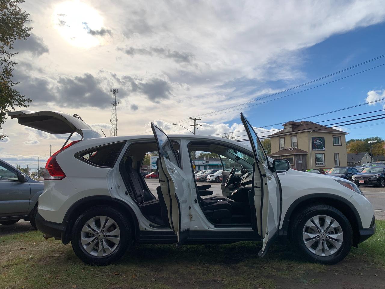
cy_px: 144
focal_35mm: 26
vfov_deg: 53.1
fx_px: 289
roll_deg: +1.4
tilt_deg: +4.5
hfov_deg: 67.3
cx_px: 192
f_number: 1.8
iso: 25
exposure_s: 1/2364
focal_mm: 4.25
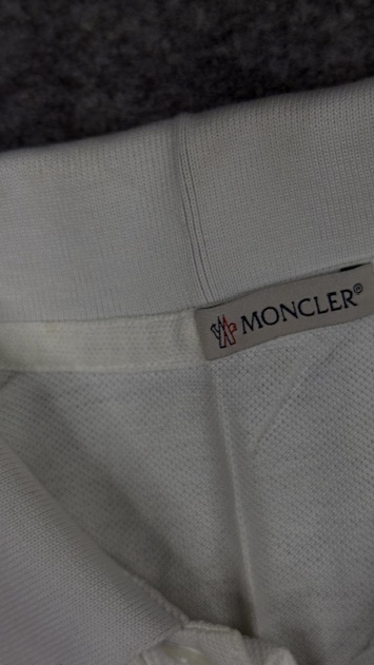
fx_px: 934
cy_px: 336
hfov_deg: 22.6
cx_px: 244
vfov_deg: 39.2
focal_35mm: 53
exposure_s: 1/769
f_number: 1.78
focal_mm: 6.76
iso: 64
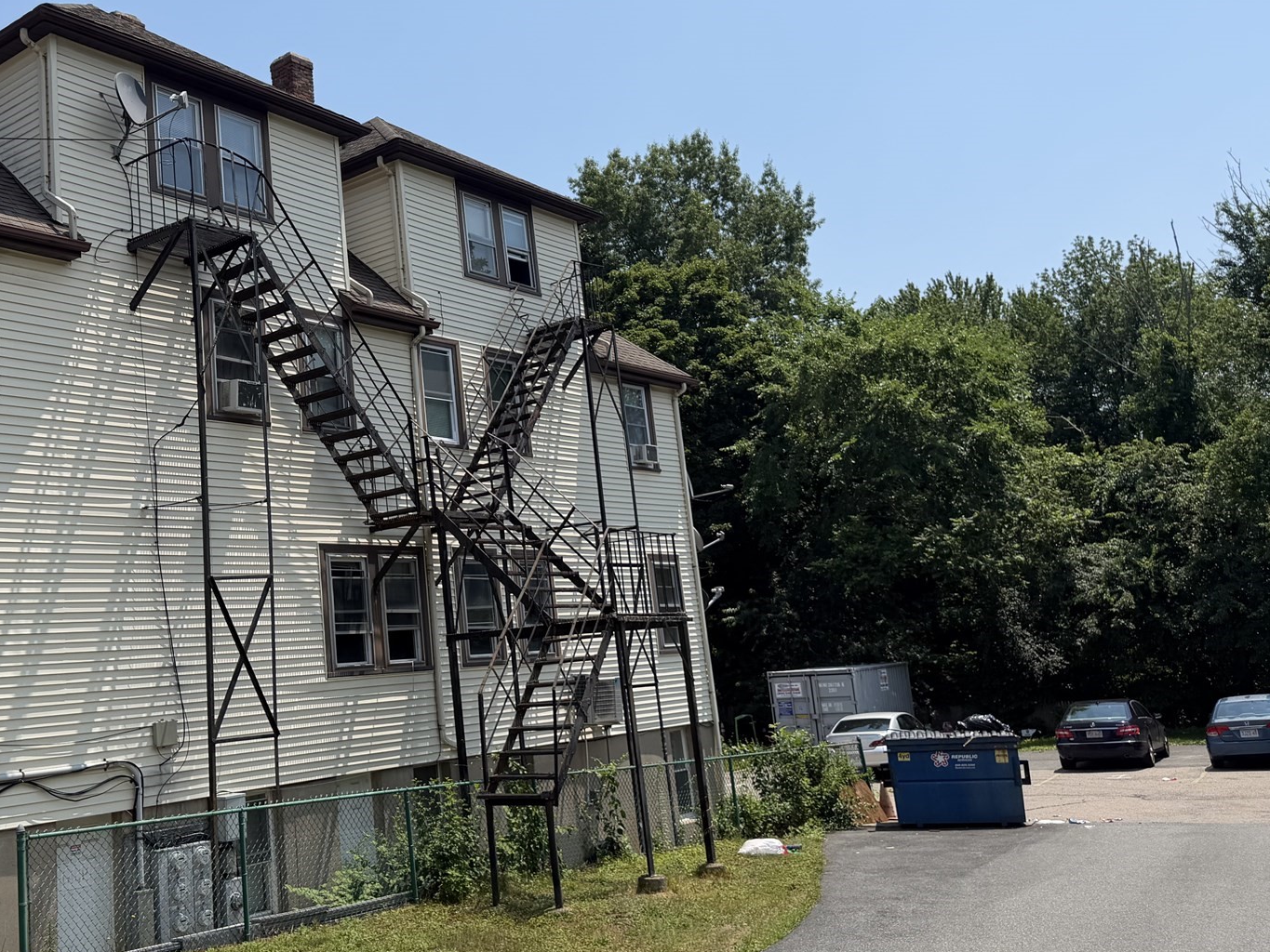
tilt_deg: +10.4
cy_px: 377
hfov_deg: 49.9
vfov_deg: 39.5
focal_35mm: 36
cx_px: 369
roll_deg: +5.0
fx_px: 1321
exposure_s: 1/5714
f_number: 1.78
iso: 80
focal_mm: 6.76
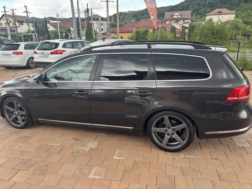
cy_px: 94
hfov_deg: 67.3
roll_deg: +2.1
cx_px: 126
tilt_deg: -17.9
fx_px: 189
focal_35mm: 26
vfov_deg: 53.1
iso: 40
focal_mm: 5.96
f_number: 1.6
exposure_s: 1/199
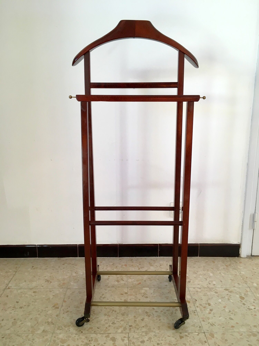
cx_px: 130
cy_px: 173
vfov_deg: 61.7
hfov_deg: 48.2
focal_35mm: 29
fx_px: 289
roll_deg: +1.4
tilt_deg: -11.7
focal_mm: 4.15
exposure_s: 1/33
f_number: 2.2
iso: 32
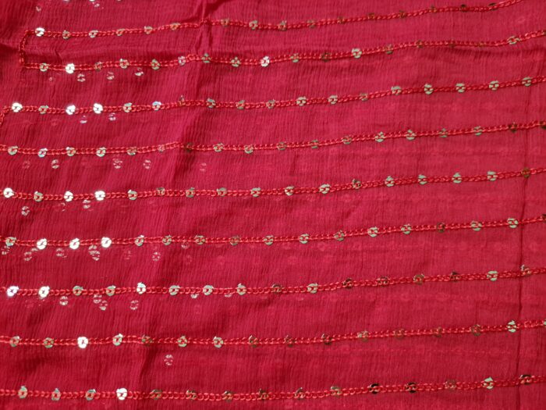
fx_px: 410
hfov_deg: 67.3
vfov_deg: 53.1
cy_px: 205
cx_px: 273
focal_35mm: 26
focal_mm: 5.4
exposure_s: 1/40
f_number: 1.8
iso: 200
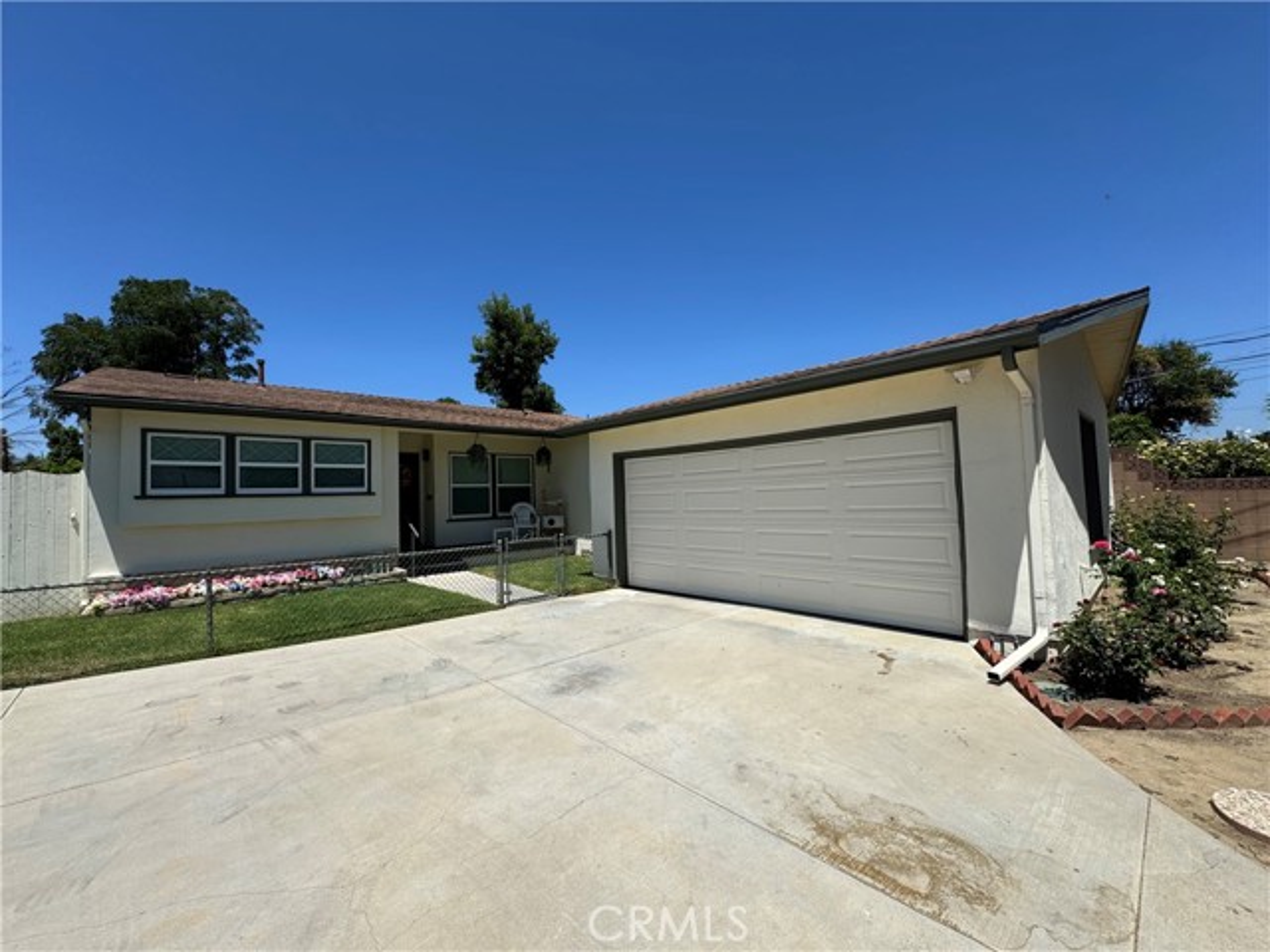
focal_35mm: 14
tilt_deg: +2.2
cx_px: 635
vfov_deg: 85.7
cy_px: 476
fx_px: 514
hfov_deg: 102.1
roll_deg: +1.5
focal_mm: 2.22
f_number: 2.2
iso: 50
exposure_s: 1/2674
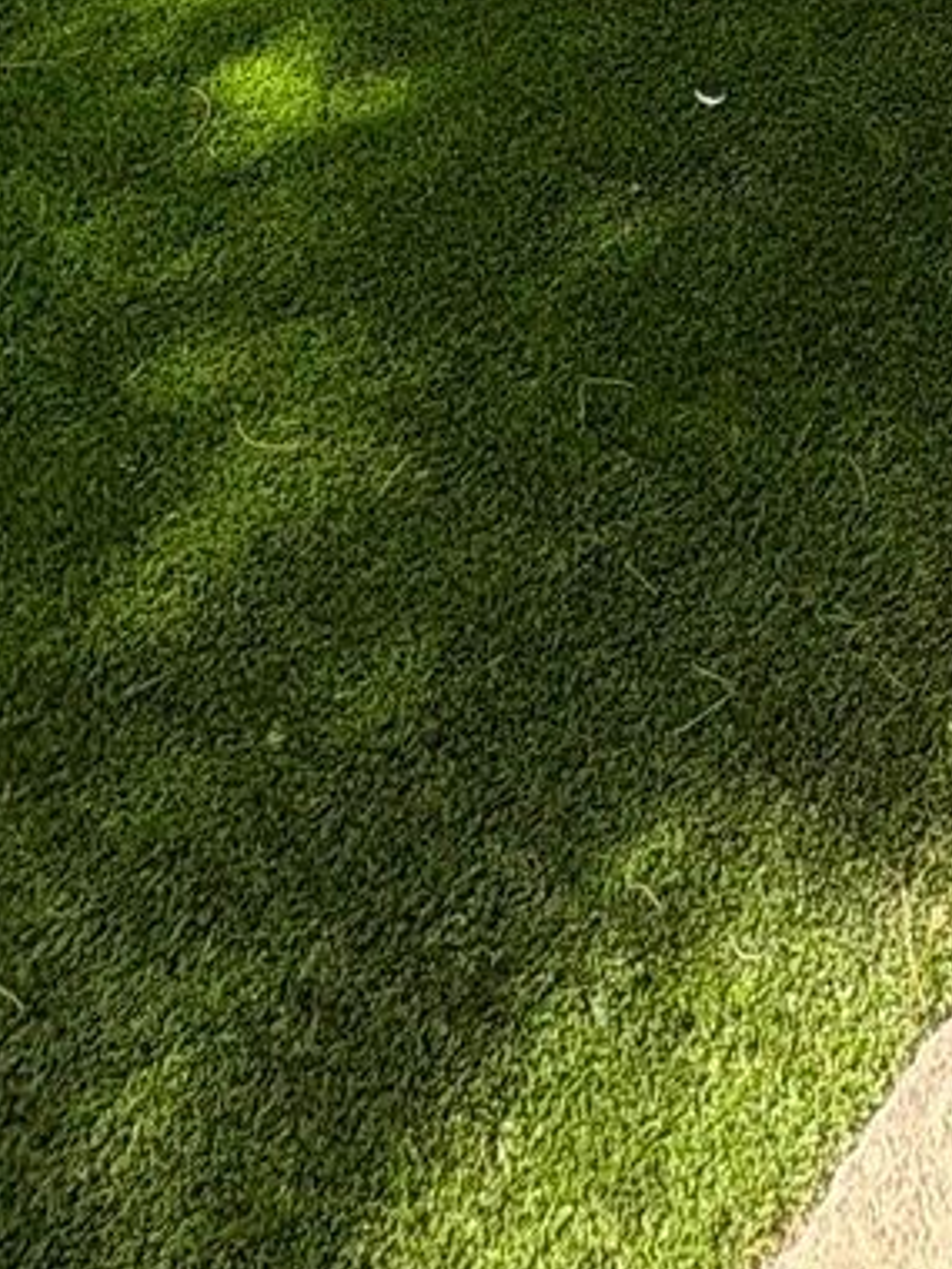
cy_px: -1379
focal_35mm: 59
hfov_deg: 23.0
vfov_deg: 18.2
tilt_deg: +1.4
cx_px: 1109
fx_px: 2163
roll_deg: -1.1
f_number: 2.2
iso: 40
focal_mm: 2.22
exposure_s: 1/298
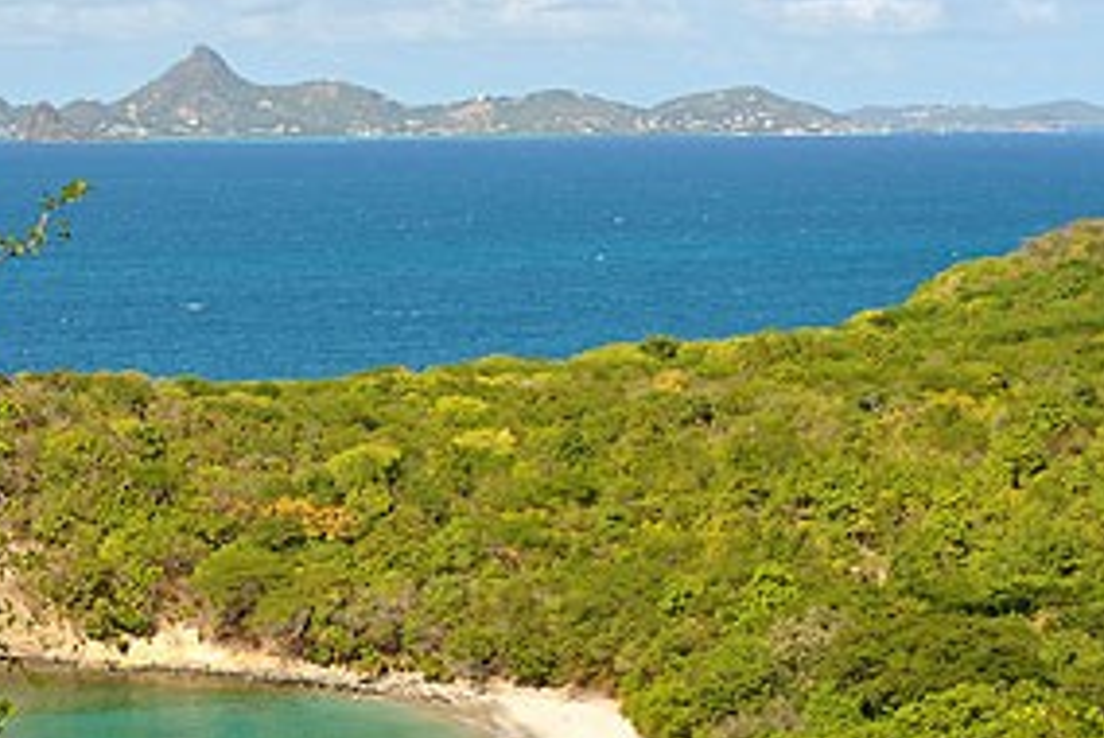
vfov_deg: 11.5
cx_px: 276
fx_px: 3653
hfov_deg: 17.1
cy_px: 515
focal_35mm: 119
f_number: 10
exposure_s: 1/250
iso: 140
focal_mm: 50
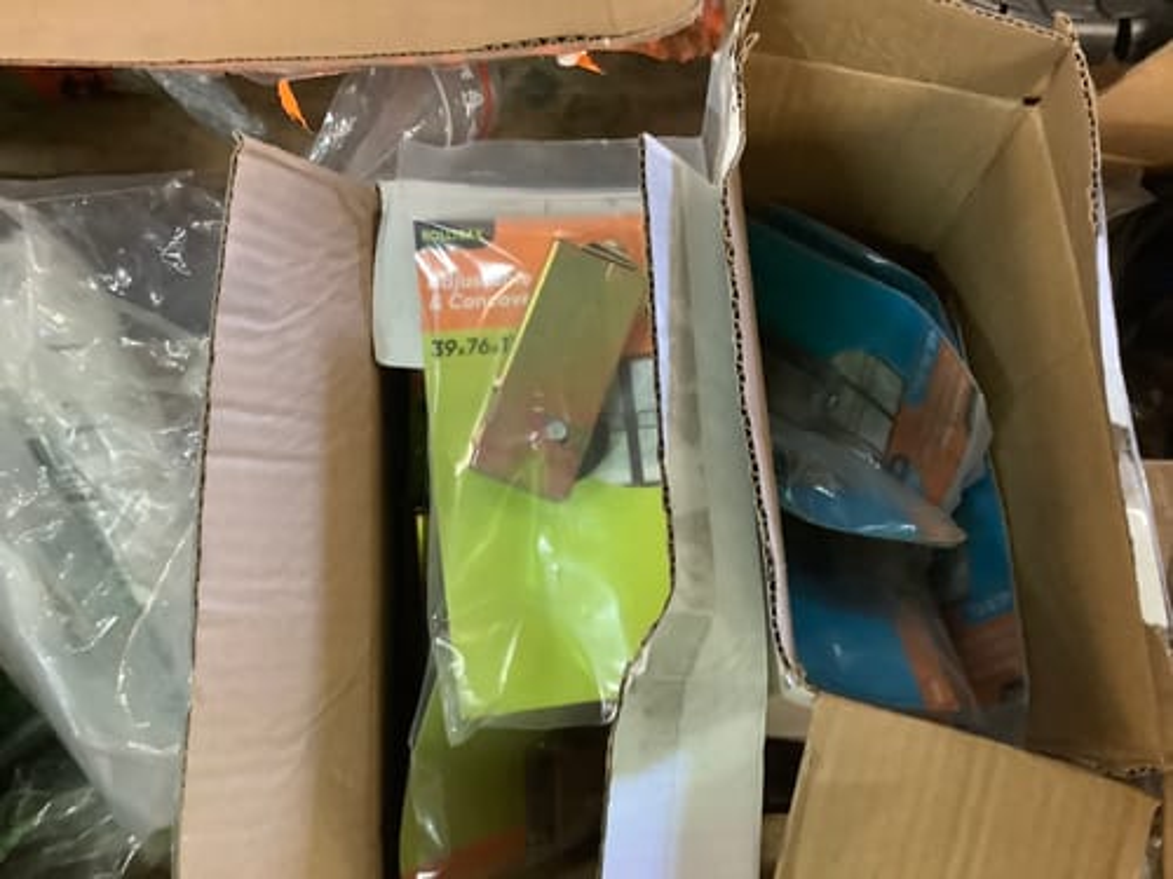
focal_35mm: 31
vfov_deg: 45.4
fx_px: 1050
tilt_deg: -69.6
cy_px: 440
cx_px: 586
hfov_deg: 58.4
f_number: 2.4
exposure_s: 1/25
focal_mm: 3.3
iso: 500
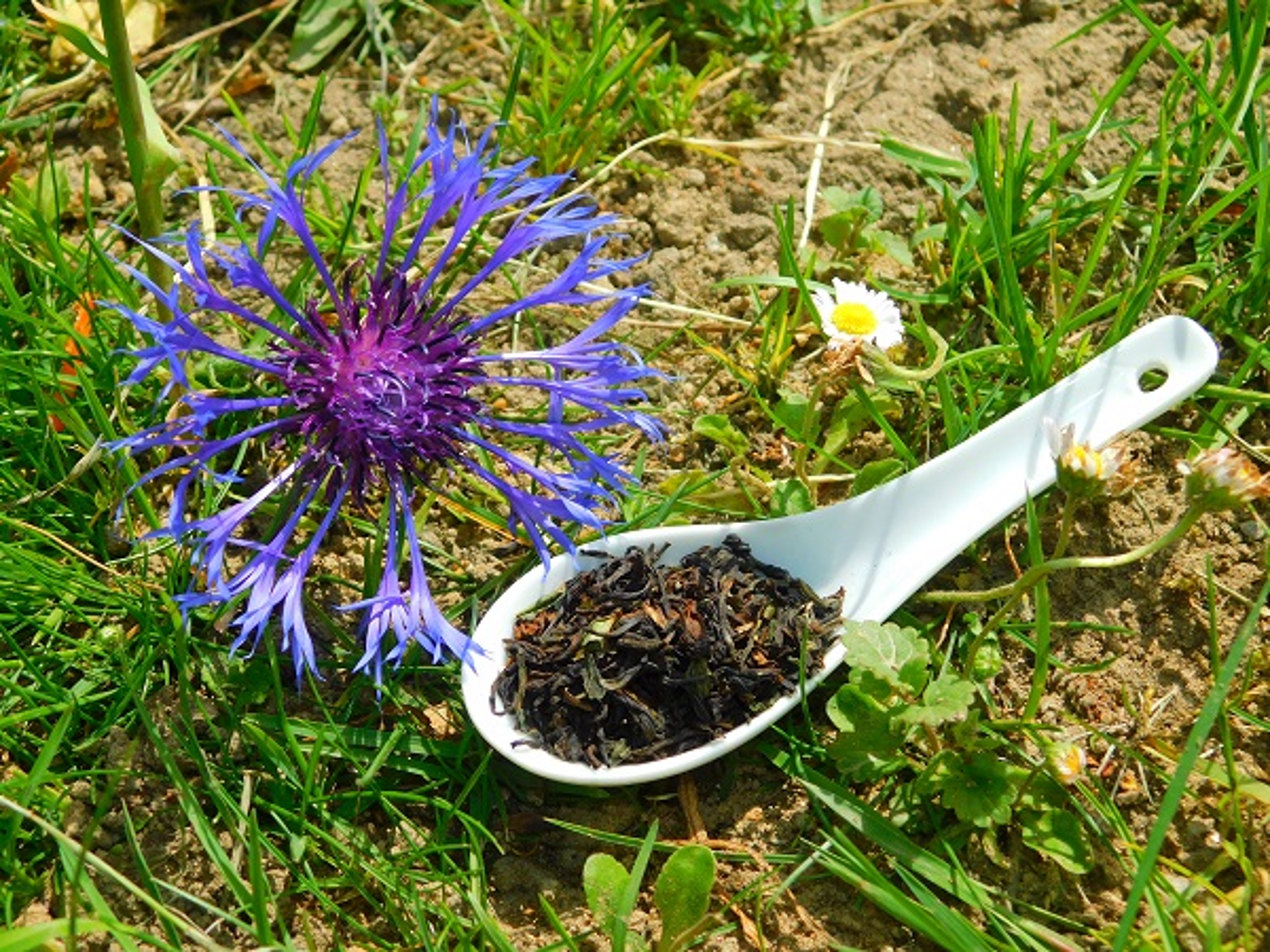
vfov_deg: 24.8
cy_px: 476
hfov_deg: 32.7
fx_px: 2165
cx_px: 635
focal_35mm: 59
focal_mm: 10.4
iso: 125
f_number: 8
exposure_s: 1/200
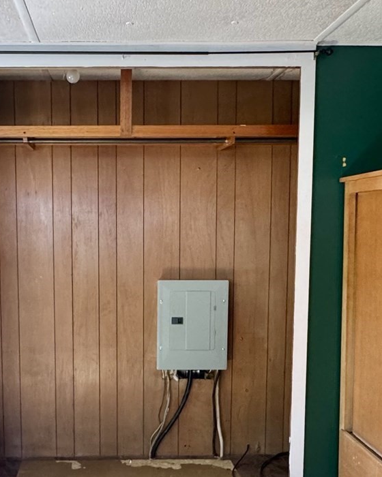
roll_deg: +0.2
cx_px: 110
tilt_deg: -5.0
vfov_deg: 45.6
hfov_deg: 36.7
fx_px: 565
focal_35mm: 40
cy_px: 278
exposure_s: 1/61
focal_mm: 2.22
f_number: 2.2
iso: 320
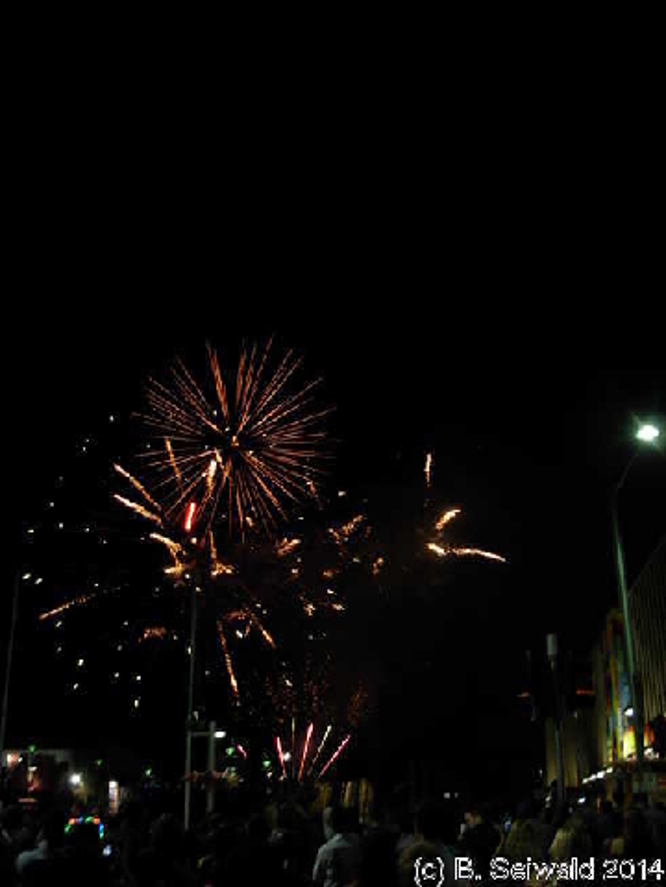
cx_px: 333
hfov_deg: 37.7
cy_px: 444
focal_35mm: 38
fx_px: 975
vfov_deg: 49.0
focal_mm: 6.3
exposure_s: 1/4
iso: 102
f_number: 2.9
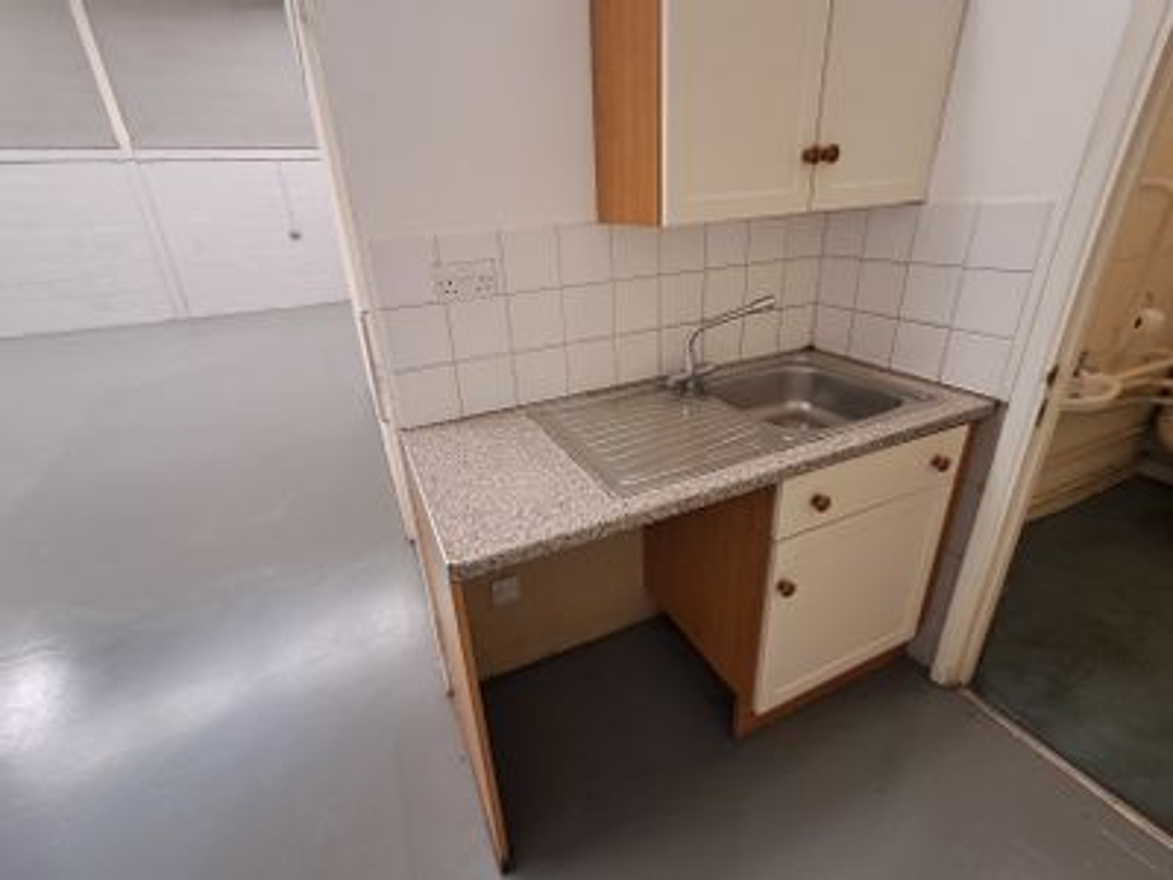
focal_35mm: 16
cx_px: 586
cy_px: 440
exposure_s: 1/33
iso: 250
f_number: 2.2
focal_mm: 1.64
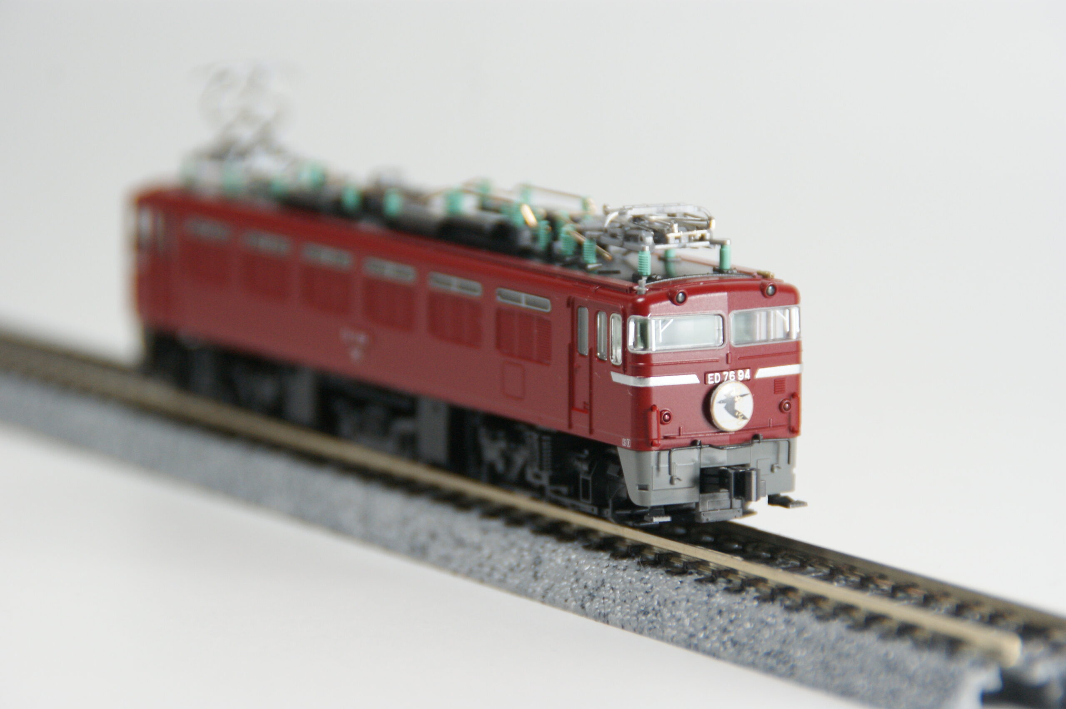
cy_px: 354
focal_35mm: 300
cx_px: 533
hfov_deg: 6.9
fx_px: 8878
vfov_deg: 4.6
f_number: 6.3
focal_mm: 200
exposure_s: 1/30
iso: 400
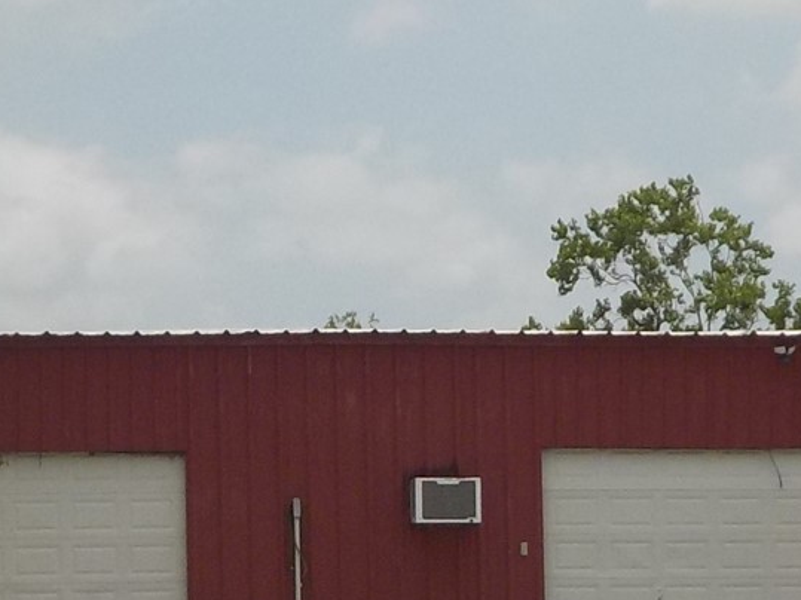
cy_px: 498
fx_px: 2637
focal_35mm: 114
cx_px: 318
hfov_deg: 17.3
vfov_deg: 12.9
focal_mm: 4.1
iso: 125
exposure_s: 1/640
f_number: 6.6
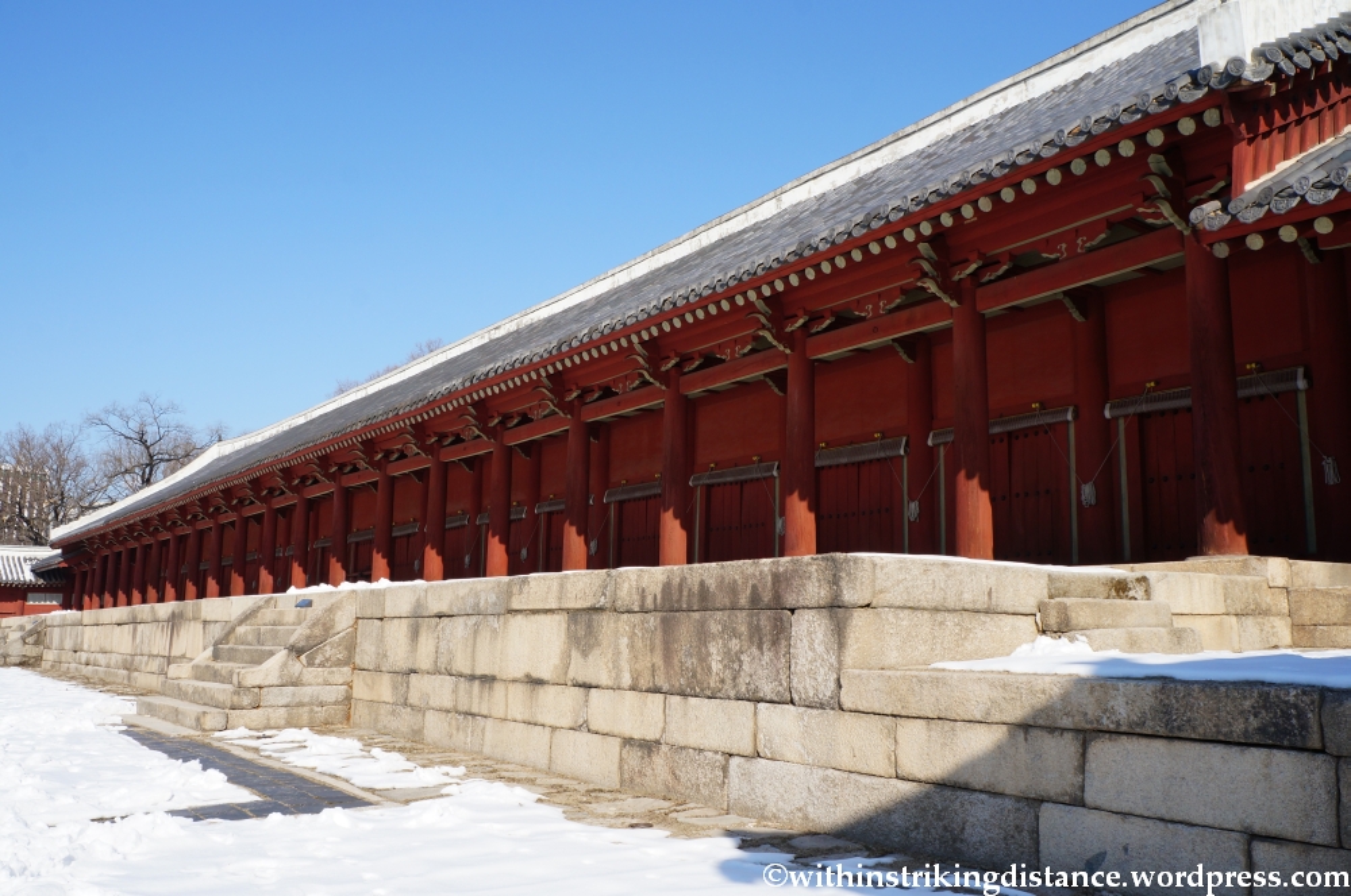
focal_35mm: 30
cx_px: 676
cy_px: 448
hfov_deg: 62.0
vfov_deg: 43.5
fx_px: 1124
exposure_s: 1/200
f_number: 13
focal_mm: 20
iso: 200
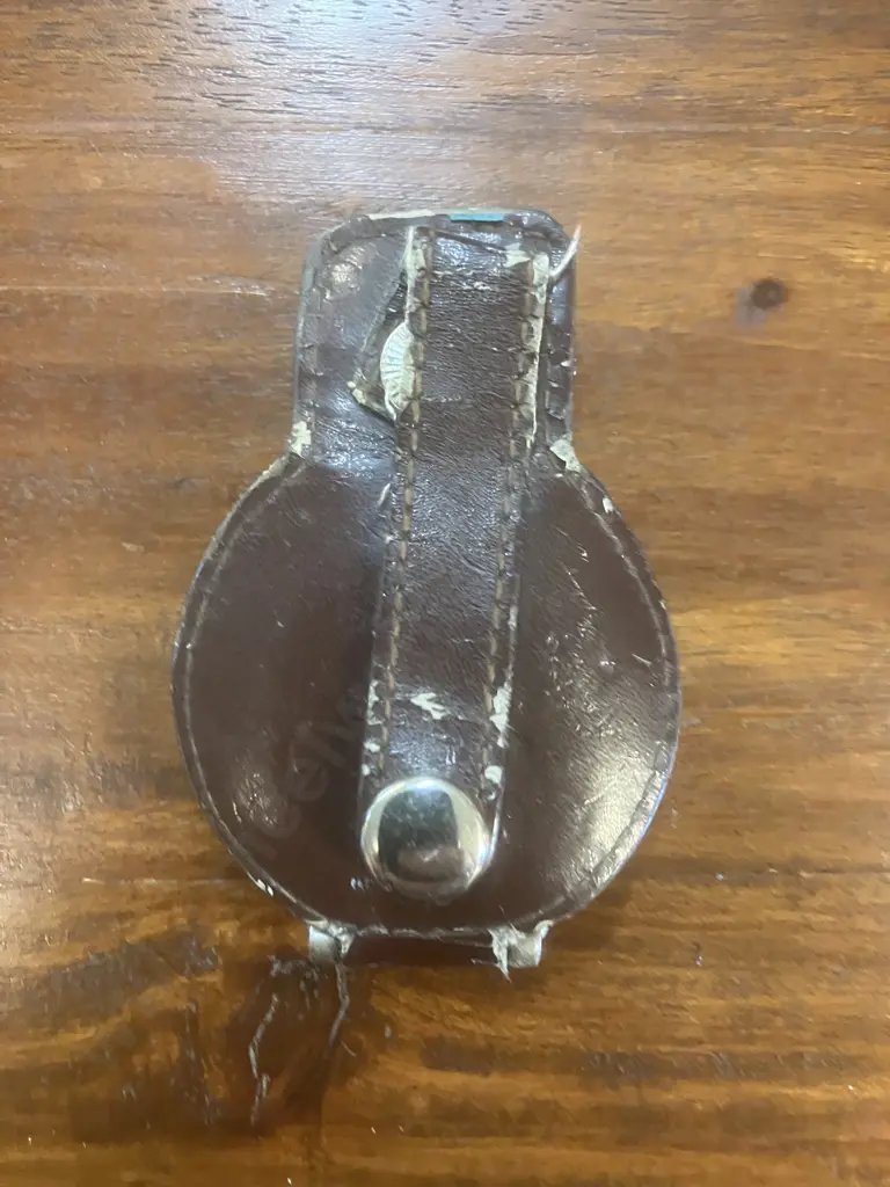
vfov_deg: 63.4
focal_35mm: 28
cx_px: 445
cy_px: 594
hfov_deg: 49.7
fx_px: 960
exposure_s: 1/33
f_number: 1.8
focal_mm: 3.99
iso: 320
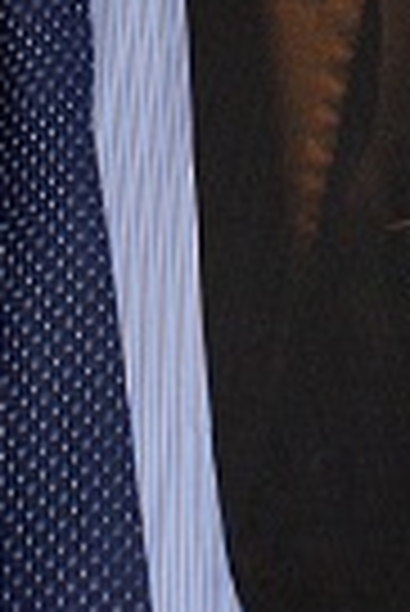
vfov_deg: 13.1
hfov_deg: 9.2
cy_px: -248
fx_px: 2546
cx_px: 86
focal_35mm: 149
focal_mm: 35
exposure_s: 1/60
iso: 400
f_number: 5.6
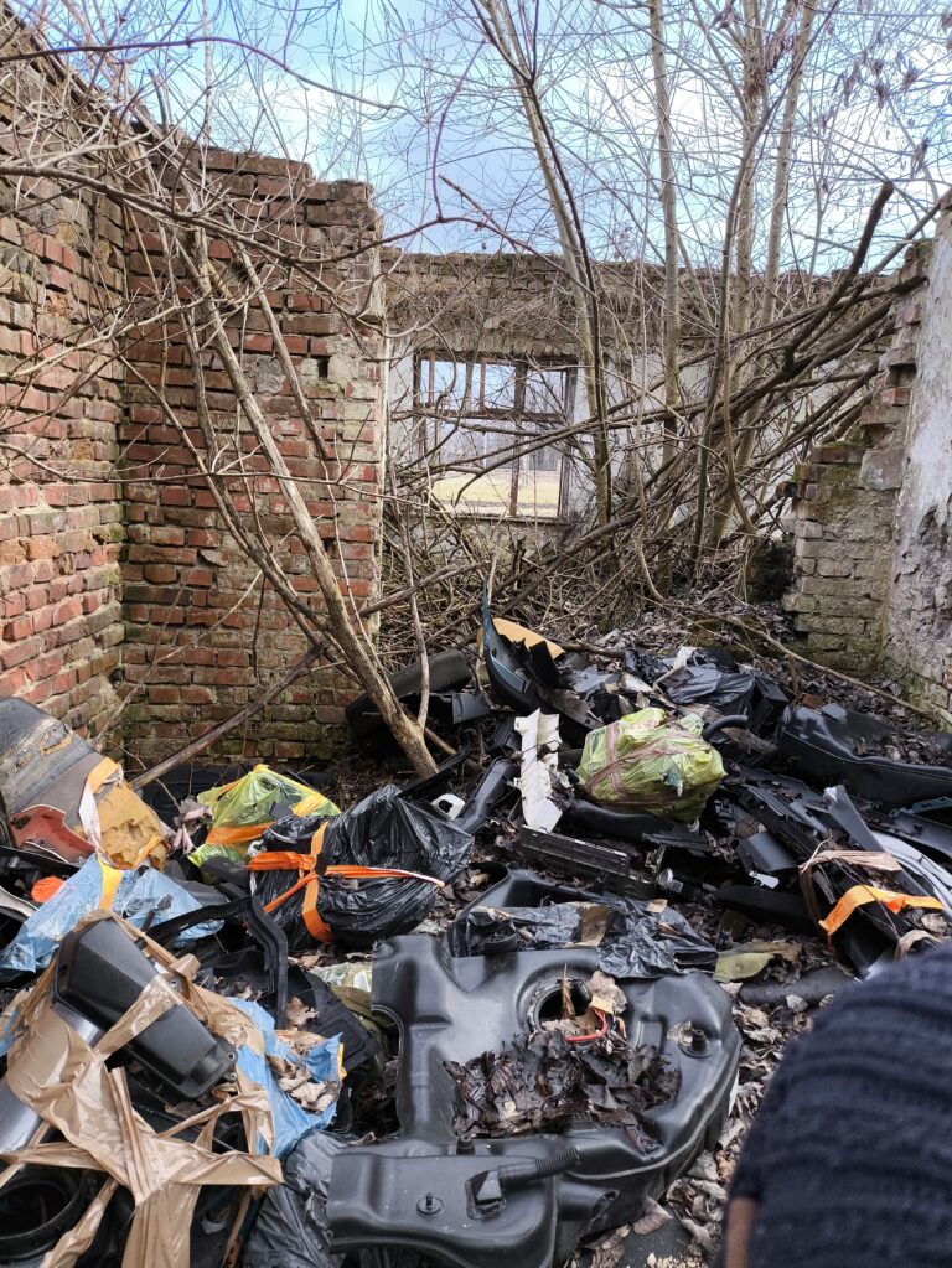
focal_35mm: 25
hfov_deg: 54.9
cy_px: 634
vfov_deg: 69.4
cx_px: 476
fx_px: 916
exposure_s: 1/333
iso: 50
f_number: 1.7
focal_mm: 4.71
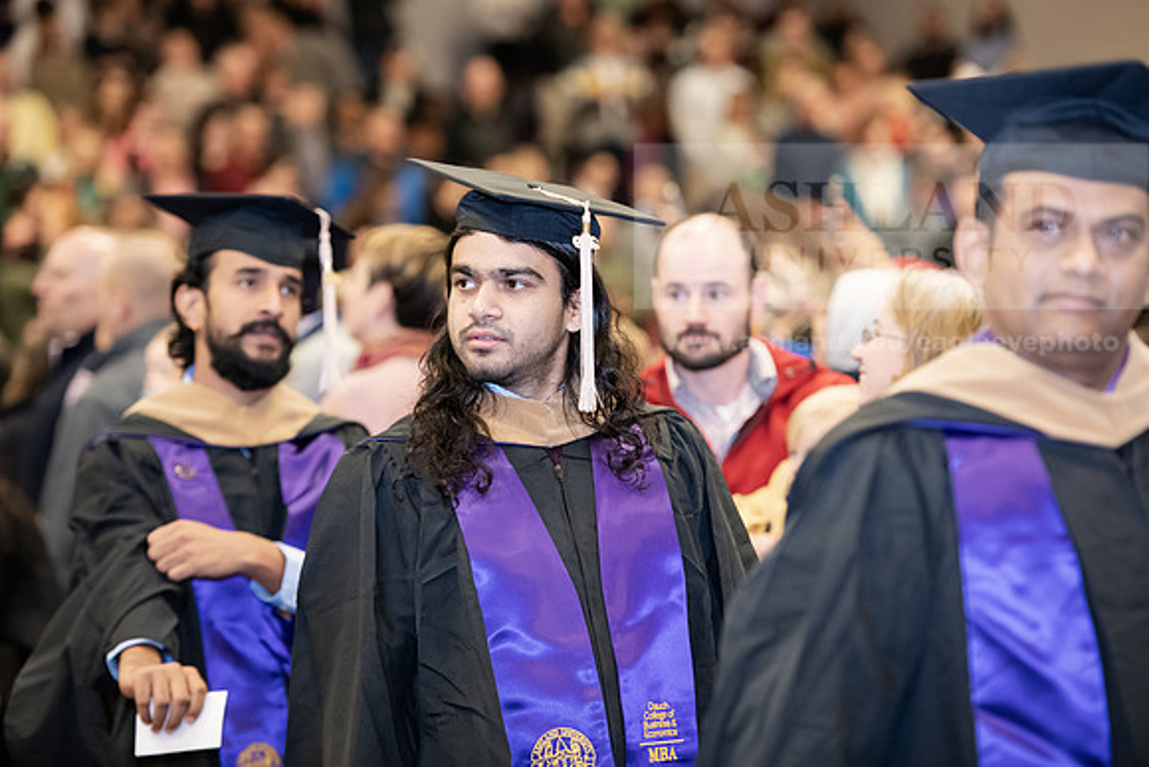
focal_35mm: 135
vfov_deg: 10.2
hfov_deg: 15.2
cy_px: 384
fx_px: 4310
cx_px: 574
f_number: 3.2
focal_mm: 135
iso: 2500
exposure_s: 1/200
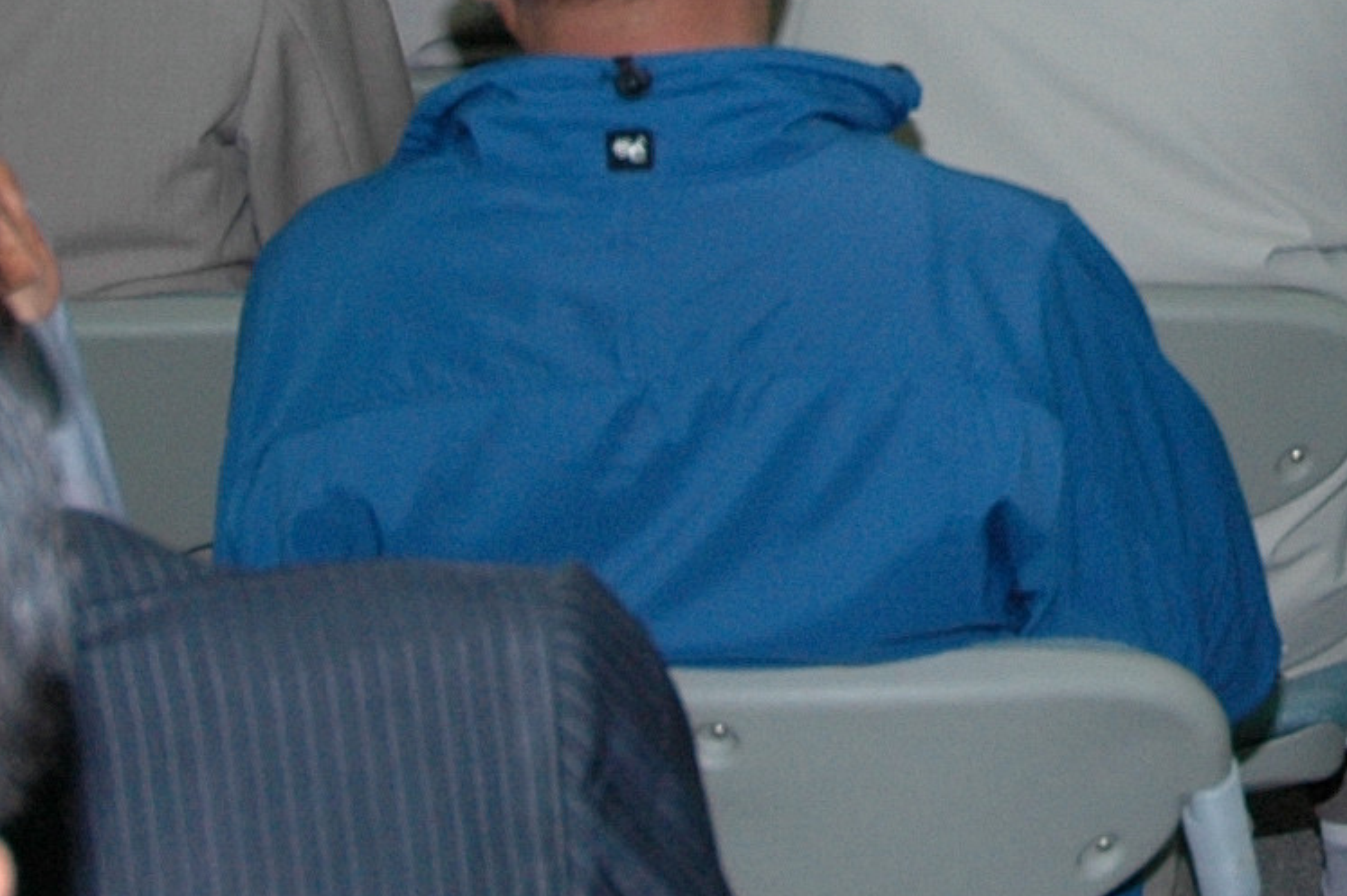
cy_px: -557
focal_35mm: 145
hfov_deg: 13.8
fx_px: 5422
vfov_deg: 9.1
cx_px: 1587
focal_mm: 24
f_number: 4
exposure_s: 1/100
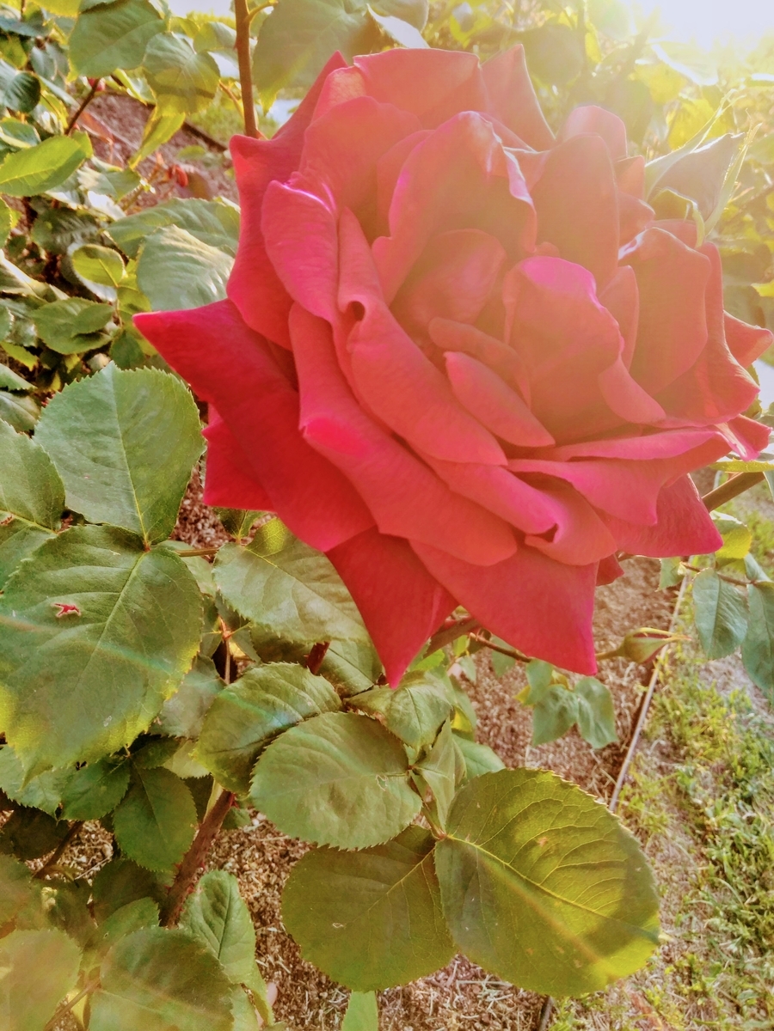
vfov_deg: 67.3
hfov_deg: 53.1
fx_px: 775
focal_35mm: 26
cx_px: 387
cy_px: 516
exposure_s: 1/120
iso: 68
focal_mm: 3.46
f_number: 2.2
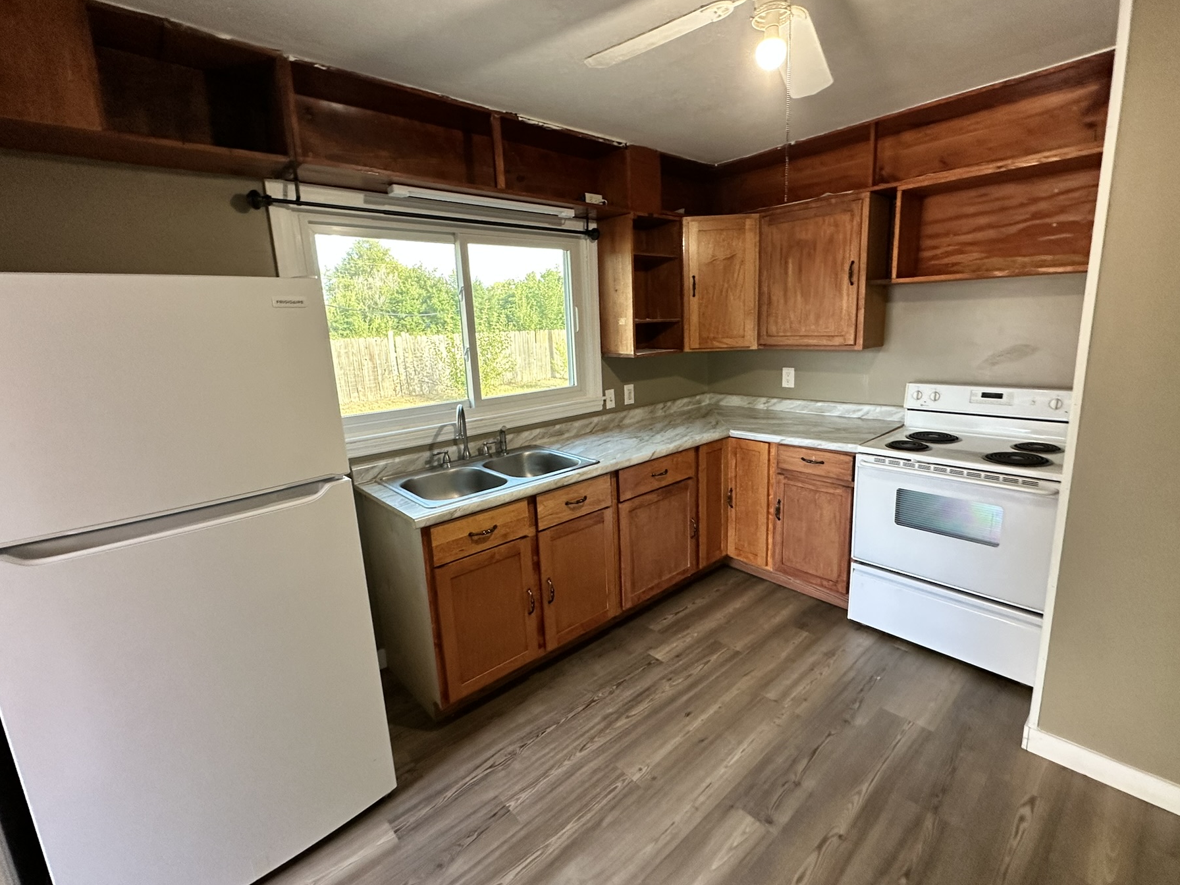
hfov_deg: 94.5
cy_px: 433
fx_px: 545
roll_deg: +5.2
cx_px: 610
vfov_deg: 78.1
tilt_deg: -9.1
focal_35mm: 16
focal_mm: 2.22
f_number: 2.2
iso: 160
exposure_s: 1/60
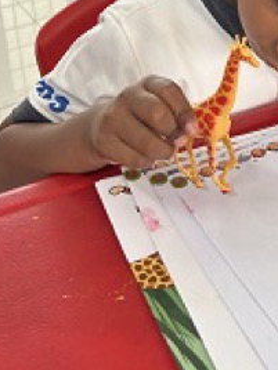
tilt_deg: -23.8
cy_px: -26
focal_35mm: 62
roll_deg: +0.0
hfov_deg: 23.0
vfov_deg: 28.6
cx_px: 259
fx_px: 664
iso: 80
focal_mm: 5.7
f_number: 1.5
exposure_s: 1/50
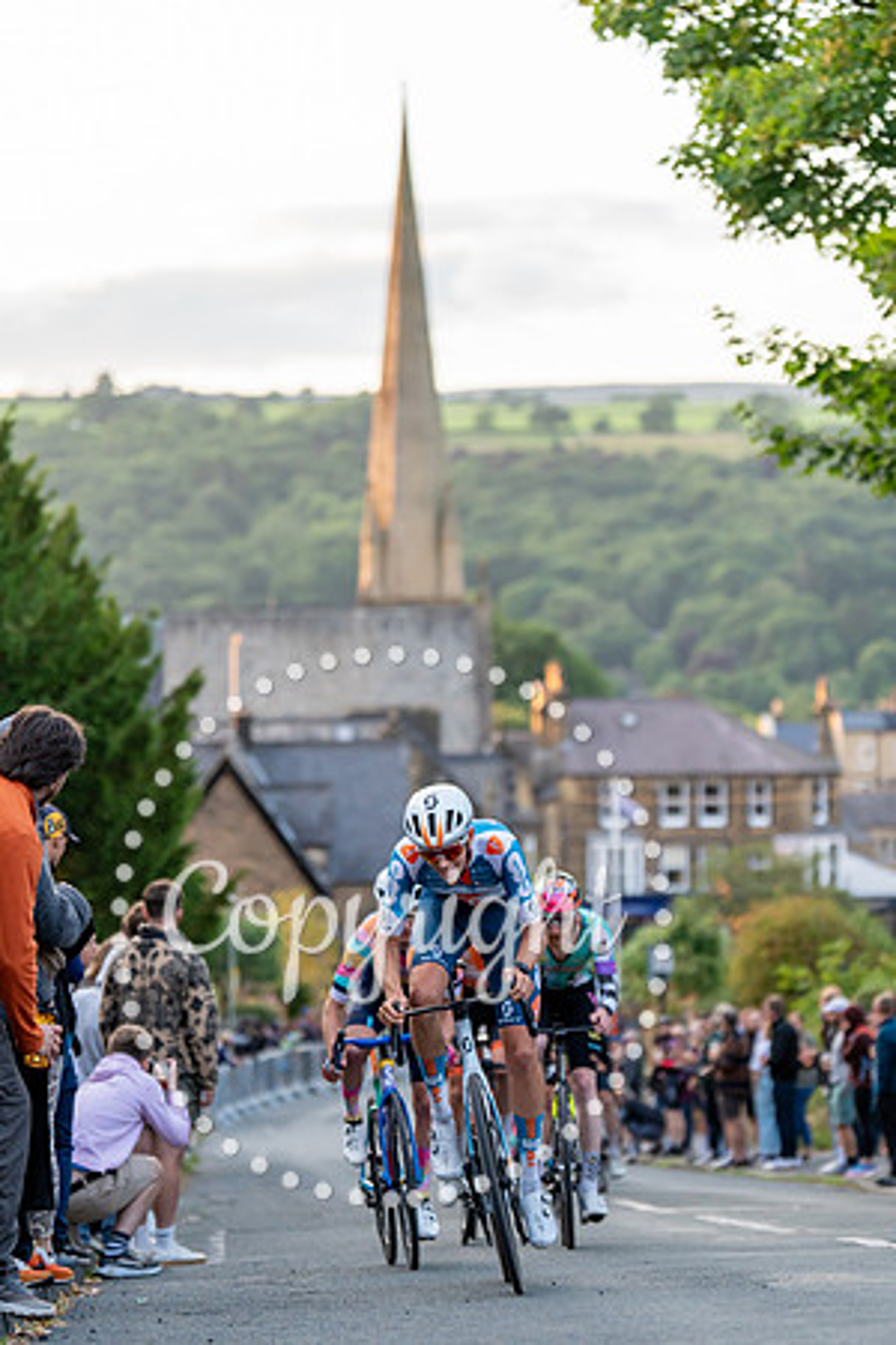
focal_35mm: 118
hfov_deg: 11.6
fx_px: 4405
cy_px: 672
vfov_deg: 17.3
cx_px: 448
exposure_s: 1/1000
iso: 2000
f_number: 2.8
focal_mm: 118
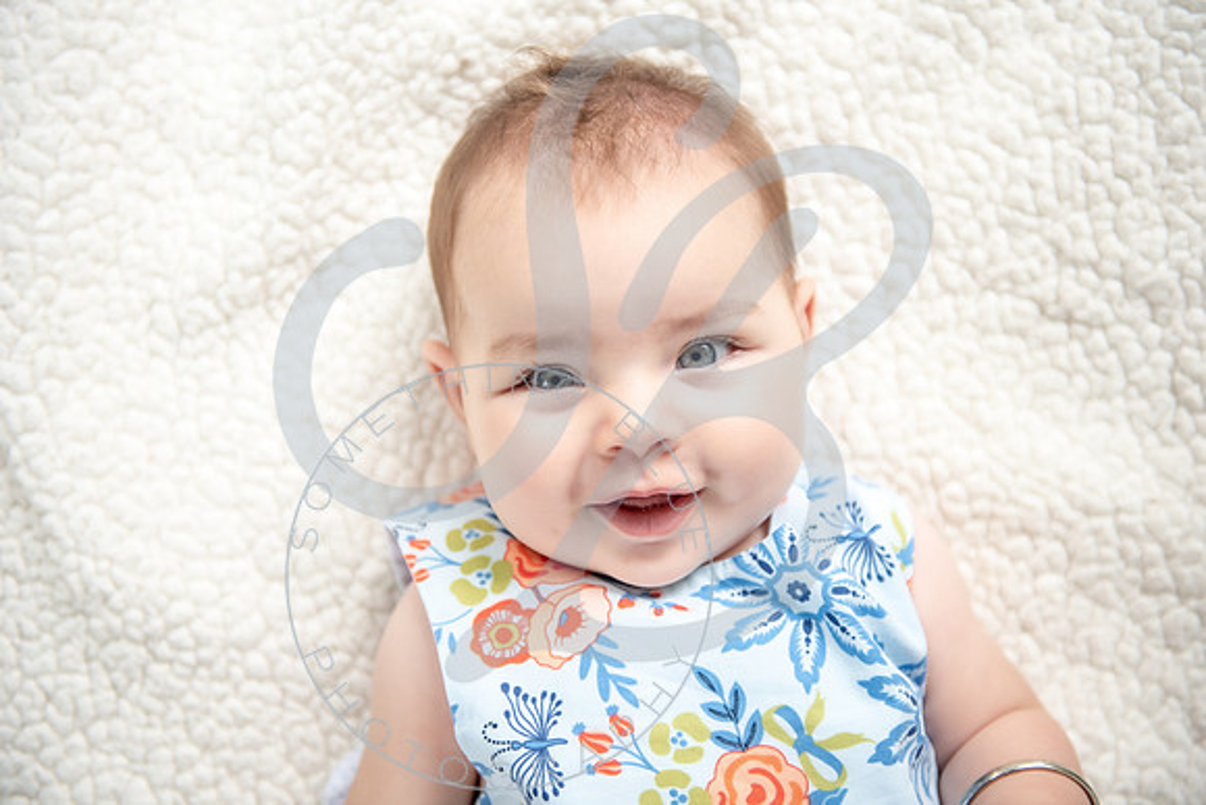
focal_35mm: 55
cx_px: 603
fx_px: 1843
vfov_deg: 24.6
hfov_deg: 36.2
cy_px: 402
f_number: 2.8
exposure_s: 1/400
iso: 200
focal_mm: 55
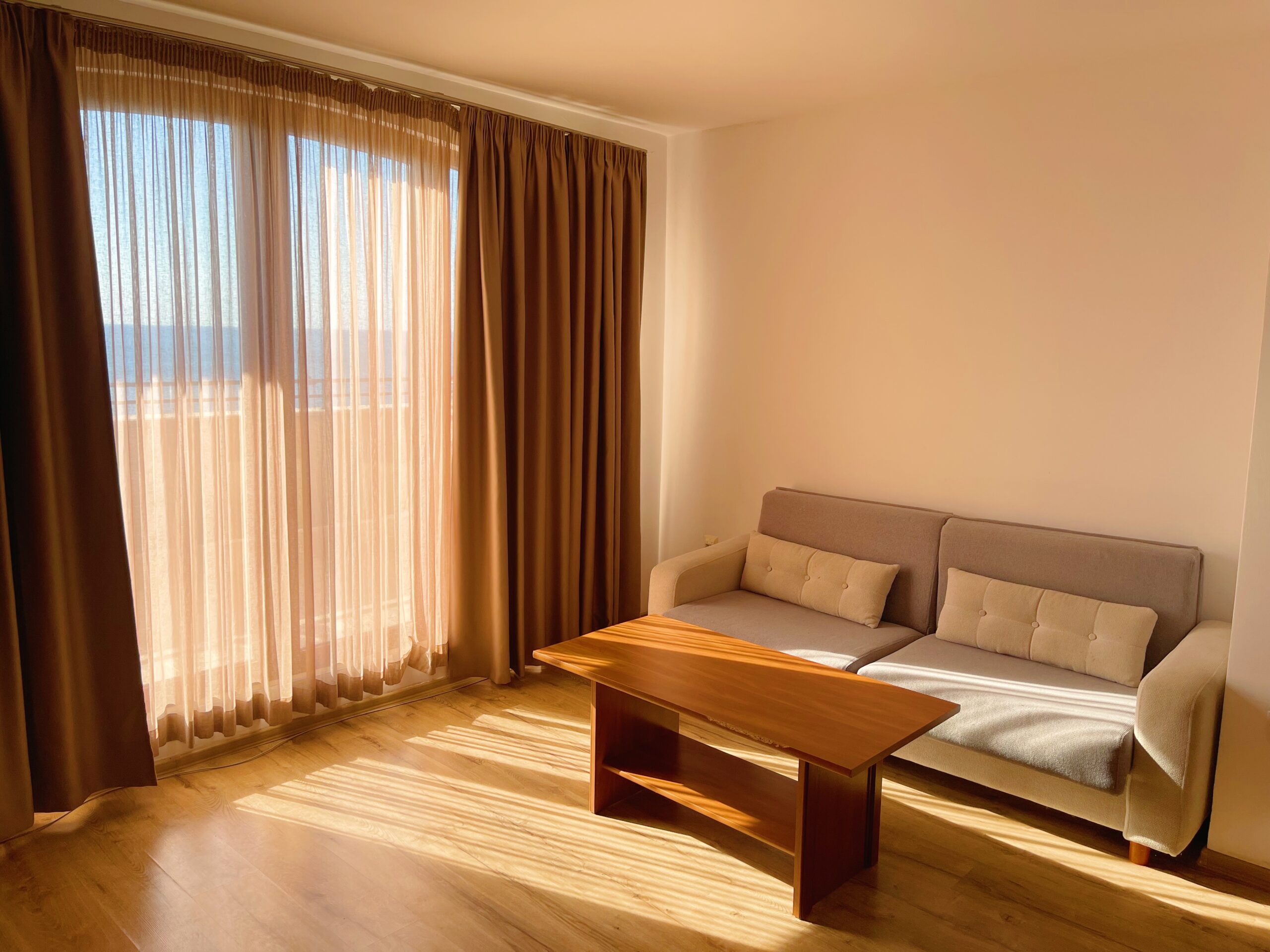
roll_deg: -1.0
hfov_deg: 67.3
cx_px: 635
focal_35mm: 26
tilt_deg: -7.7
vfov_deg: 53.1
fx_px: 954
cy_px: 476
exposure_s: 1/656
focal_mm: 5.1
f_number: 1.6
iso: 32
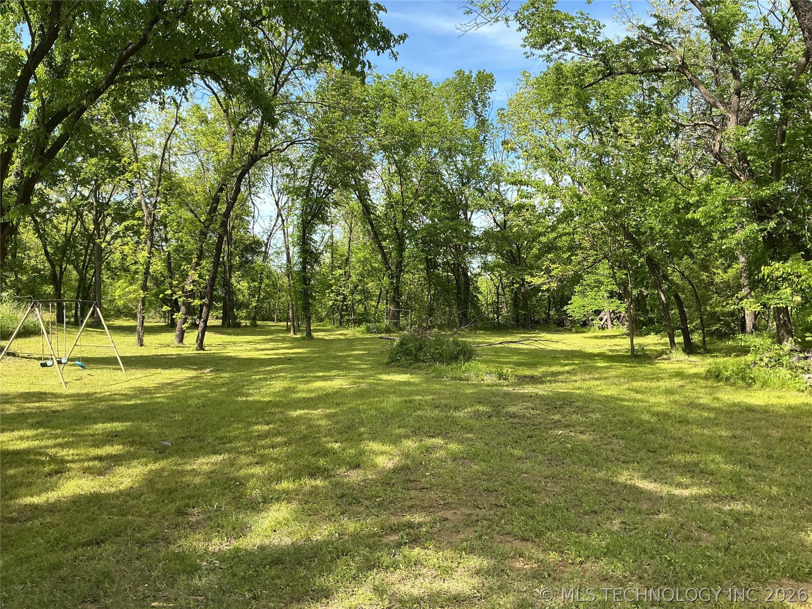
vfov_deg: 48.2
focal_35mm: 29
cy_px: 304
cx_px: 406
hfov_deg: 61.7
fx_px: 680
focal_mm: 3
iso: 25
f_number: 1.8
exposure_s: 1/500
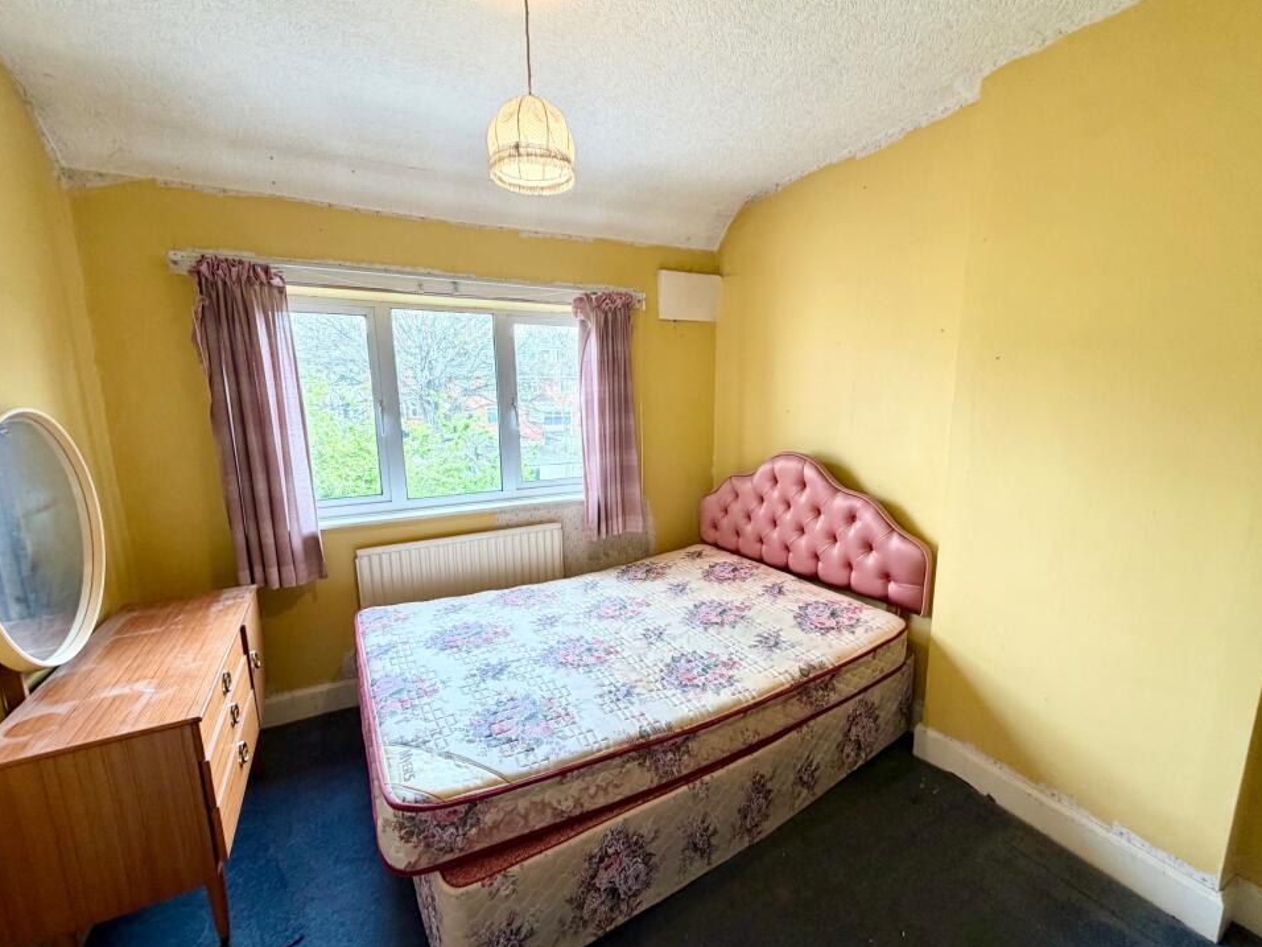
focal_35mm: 15
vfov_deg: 81.7
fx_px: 547
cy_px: 487
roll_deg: +0.8
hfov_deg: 98.2
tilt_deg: -10.2
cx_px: 646
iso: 125
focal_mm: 2.22
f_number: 2.2
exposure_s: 1/100
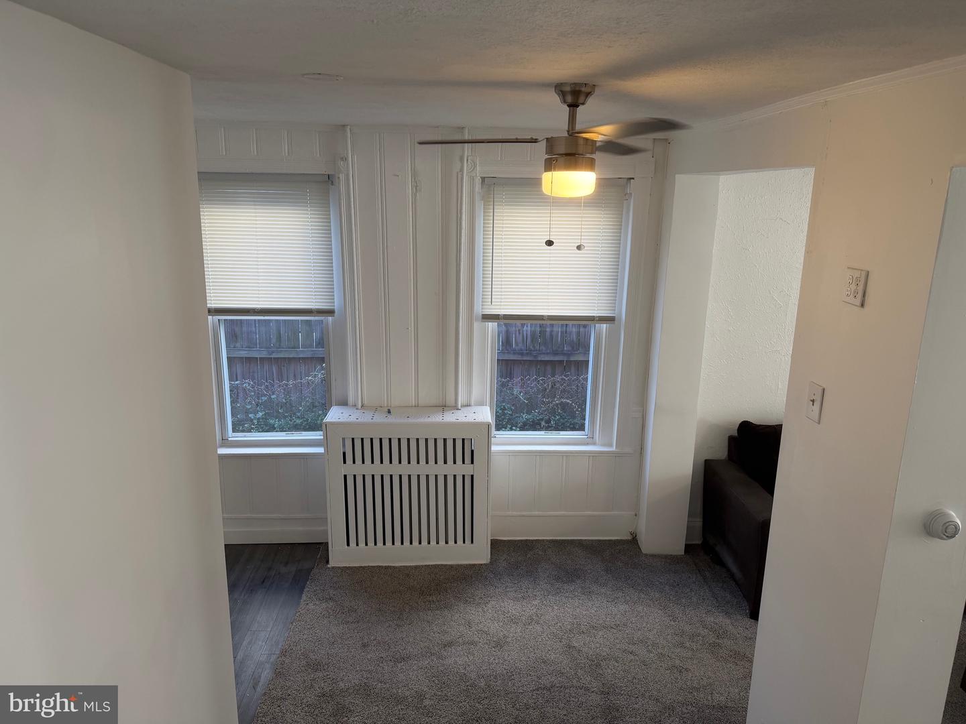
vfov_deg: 56.8
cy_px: 362
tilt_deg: -13.3
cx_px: 483
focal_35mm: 24
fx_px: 670
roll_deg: -0.8
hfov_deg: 71.6
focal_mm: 6.76
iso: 125
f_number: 1.78
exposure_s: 1/120
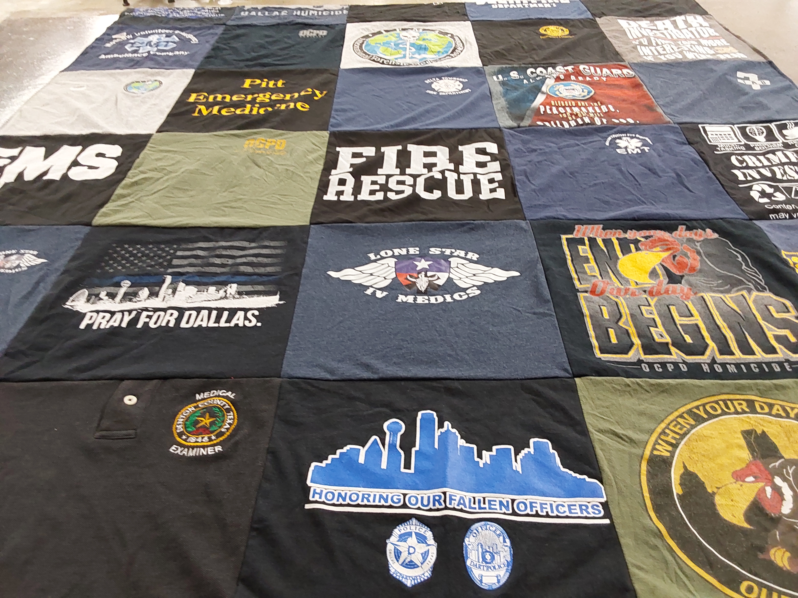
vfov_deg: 49.7
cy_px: 299
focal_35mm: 28
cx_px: 399
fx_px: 645
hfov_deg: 63.4
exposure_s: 1/50
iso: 200
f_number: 1.9
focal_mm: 2.91
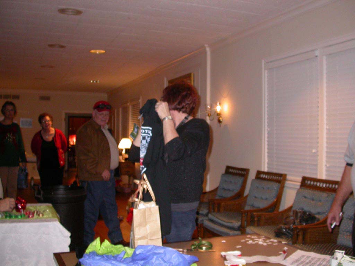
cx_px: 178
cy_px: 133
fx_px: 390
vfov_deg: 37.7
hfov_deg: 49.0
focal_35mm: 38
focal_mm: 7.85
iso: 200
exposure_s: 1/60
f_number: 2.6
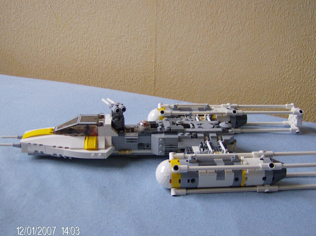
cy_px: 127
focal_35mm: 41
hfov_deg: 45.8
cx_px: 175
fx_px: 373
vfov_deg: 35.0
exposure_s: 1/53.9
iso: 200
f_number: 2.8
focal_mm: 6
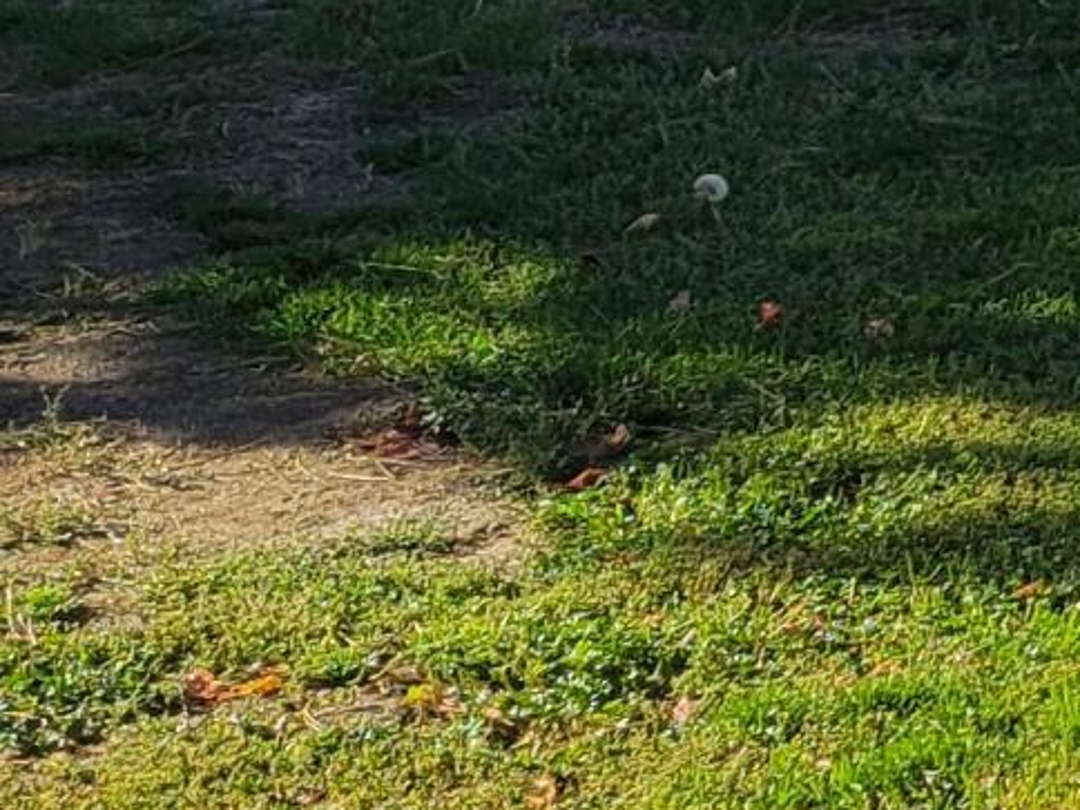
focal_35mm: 161
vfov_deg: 9.1
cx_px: 2990
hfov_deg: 9.9
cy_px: -241
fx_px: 5023
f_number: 1.8
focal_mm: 5.4
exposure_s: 1/1212
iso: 40
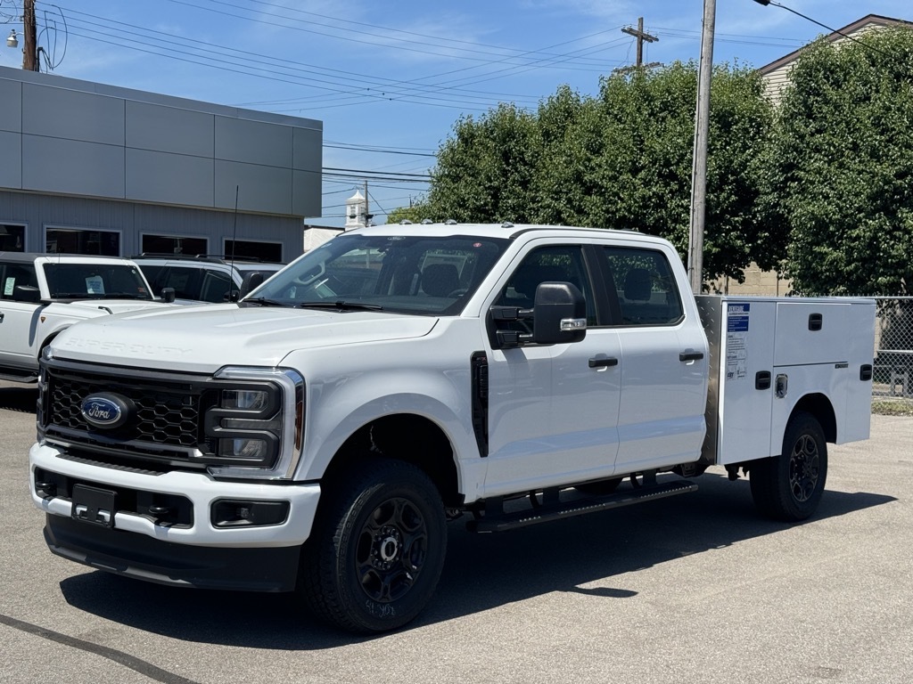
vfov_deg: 30.3
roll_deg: -0.8
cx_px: 456
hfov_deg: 39.7
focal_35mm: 48
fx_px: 1266
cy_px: 342
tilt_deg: -0.2
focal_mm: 6.76
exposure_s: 1/4310
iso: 64
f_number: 1.78
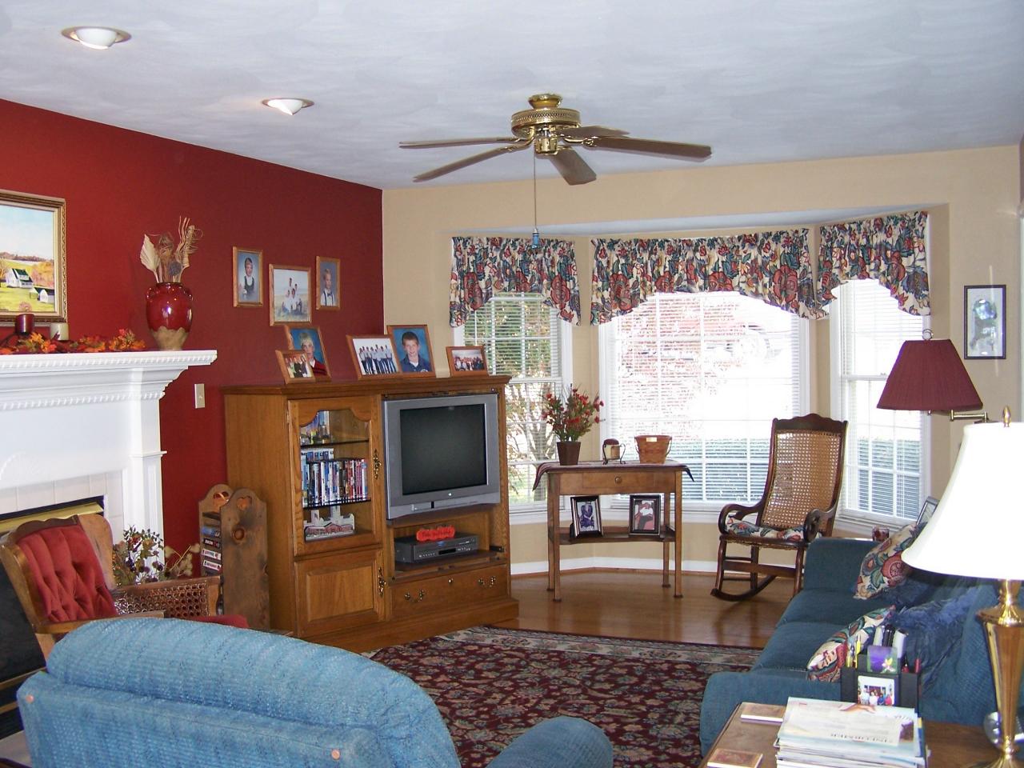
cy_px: 384
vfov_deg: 37.7
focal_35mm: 38
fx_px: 1124
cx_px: 512
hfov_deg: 49.0
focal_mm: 6.3
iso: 140
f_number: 2.8
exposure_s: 1/60
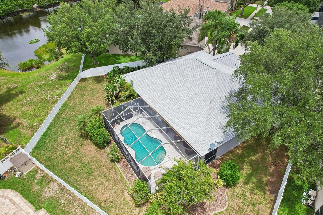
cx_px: 162
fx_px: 197
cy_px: 108
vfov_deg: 57.2
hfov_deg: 78.6
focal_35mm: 22
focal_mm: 8.4
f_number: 2.8
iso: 130
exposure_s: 1/2000
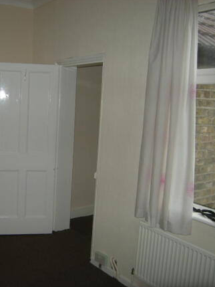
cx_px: 45
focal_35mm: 38
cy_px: 144
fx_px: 315
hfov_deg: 36.5
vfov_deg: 49.0
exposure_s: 1/30
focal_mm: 4.7
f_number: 2.8
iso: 64
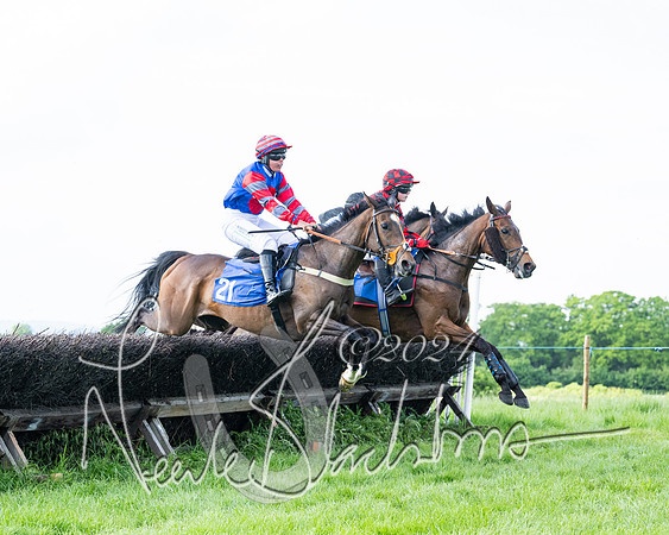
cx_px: 287
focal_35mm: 83
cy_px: 268
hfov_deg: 22.9
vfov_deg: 18.4
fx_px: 1650
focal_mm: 74
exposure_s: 1/2500
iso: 1000
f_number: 4
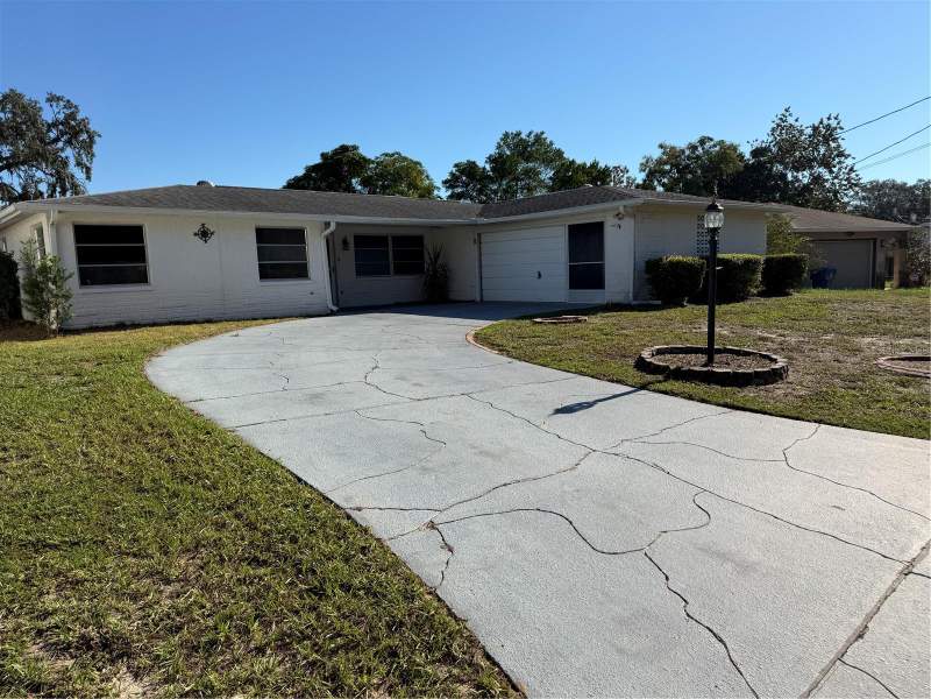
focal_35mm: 24
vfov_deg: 56.8
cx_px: 466
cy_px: 350
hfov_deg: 71.6
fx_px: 645
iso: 80
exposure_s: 1/6173
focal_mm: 6.76
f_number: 1.78
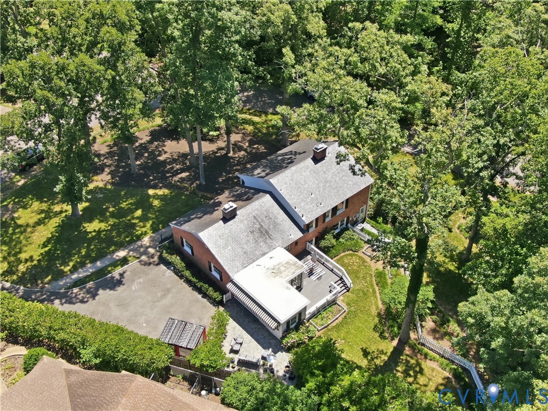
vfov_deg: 36.8
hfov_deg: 47.9
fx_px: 617
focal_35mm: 39
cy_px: 206
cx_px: 274
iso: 100
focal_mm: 6.6
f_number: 3.4
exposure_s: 1/400
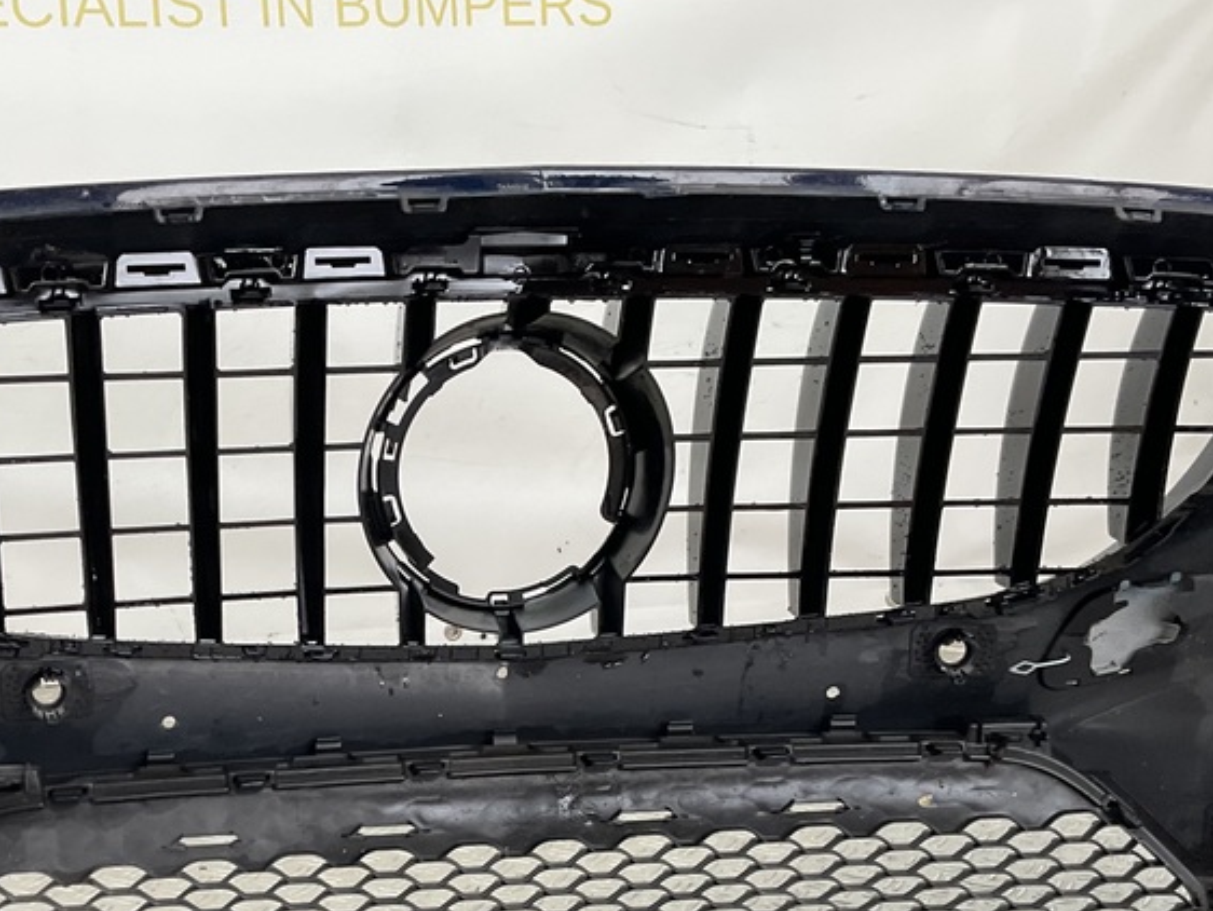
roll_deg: +3.4
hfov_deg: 36.5
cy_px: 792
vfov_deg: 27.2
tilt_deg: -18.1
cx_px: 412
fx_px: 1823
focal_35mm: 52
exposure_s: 1/120
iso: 32
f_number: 1.8
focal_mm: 3
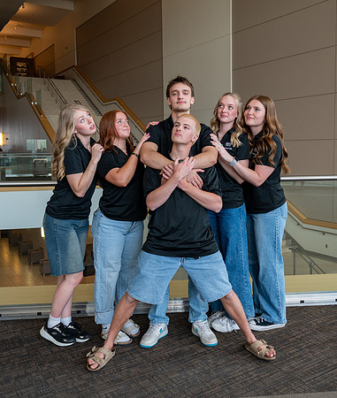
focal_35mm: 35
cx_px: 190
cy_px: 187
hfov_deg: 43.4
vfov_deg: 50.4
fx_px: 423
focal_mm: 24
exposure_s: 1/200
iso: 320
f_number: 4
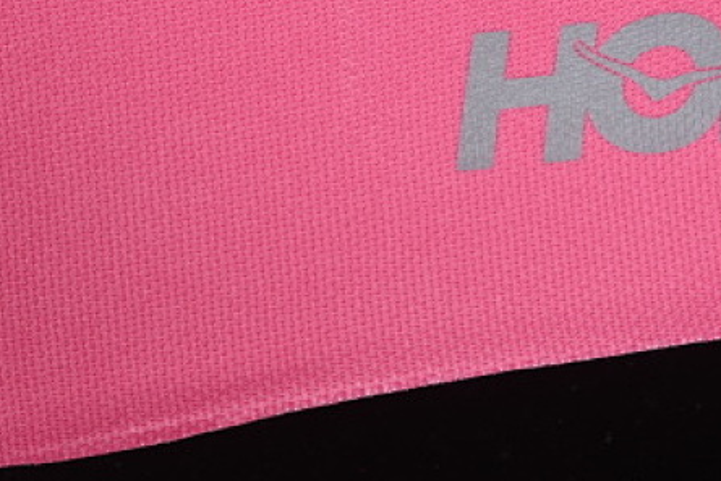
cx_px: 264
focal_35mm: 182
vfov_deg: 7.5
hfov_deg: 11.3
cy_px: 92
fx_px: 3646
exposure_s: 1/80
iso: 160
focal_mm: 50
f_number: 7.1
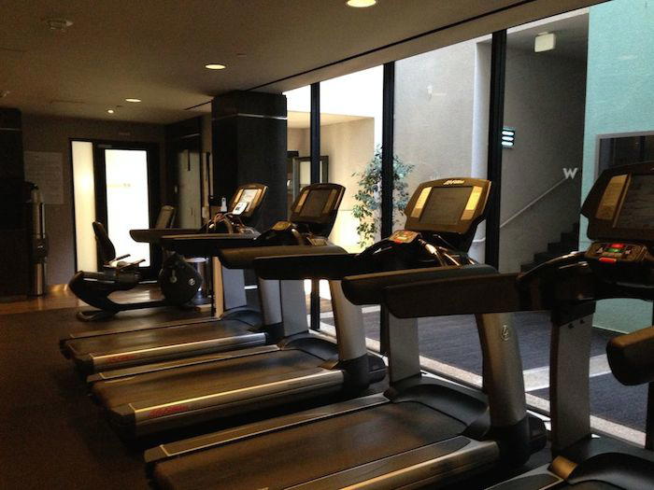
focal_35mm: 33
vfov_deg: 42.9
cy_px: 245
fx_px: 623
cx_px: 327
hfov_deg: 55.4
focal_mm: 4.12
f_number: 2.4
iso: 400
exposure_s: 1/15
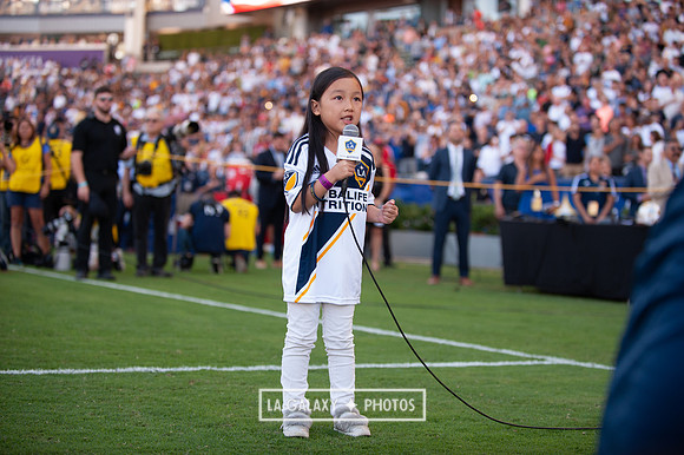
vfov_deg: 19.4
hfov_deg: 28.9
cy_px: 228
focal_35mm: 70
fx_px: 1329
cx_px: 342
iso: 800
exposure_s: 1/1000
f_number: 2.8
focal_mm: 70
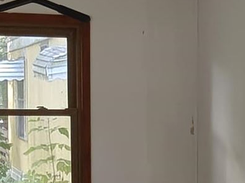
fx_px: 828
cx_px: 203
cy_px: 241
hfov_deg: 16.7
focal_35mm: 117
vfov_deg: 12.3
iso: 1600
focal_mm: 2.3
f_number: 2
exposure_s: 1/78
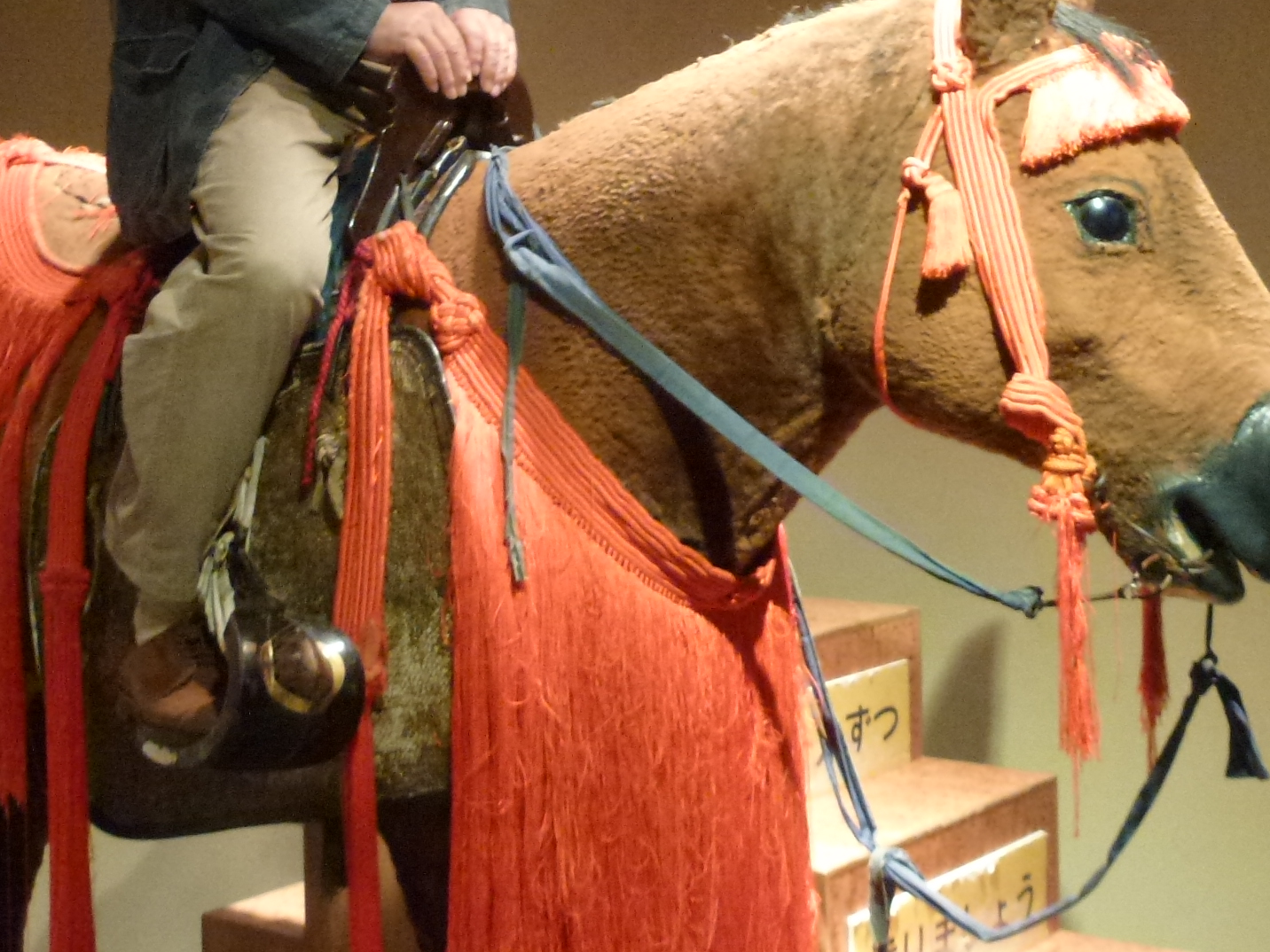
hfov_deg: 32.7
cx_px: 717
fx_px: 2165
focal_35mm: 59
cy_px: 232
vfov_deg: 24.5
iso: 400
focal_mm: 5.9
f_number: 3.6
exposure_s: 1/6
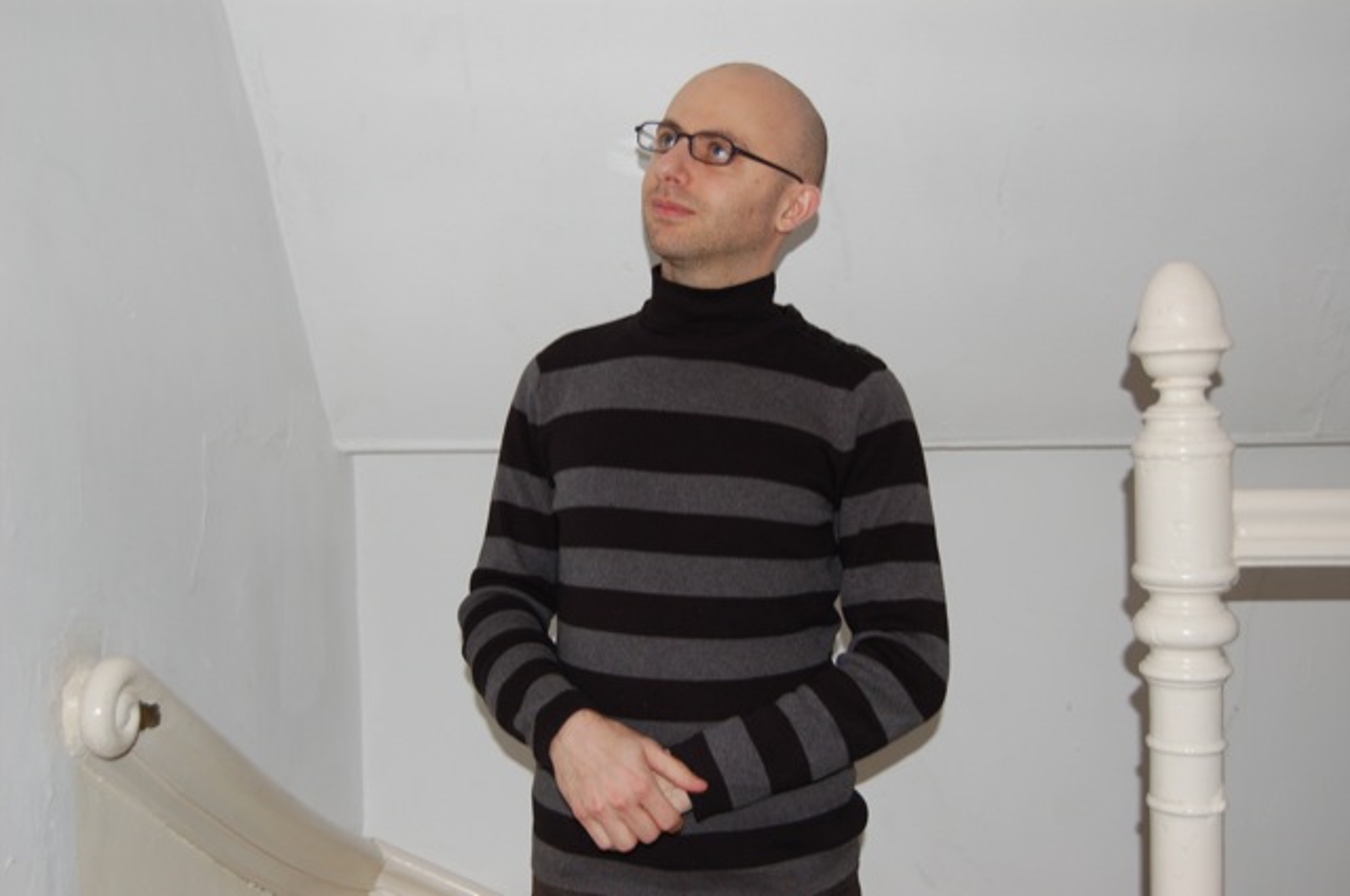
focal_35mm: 39
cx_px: 675
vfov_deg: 34.1
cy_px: 448
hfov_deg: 49.6
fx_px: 1461
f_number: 4
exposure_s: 1/60
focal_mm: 26
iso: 400
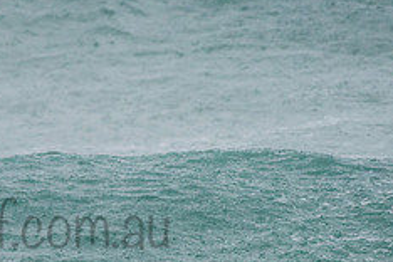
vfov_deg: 0.9
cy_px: 150
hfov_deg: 1.4
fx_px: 16581
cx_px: -13
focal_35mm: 1519
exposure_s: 1/320
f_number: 5.6
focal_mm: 500
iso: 500
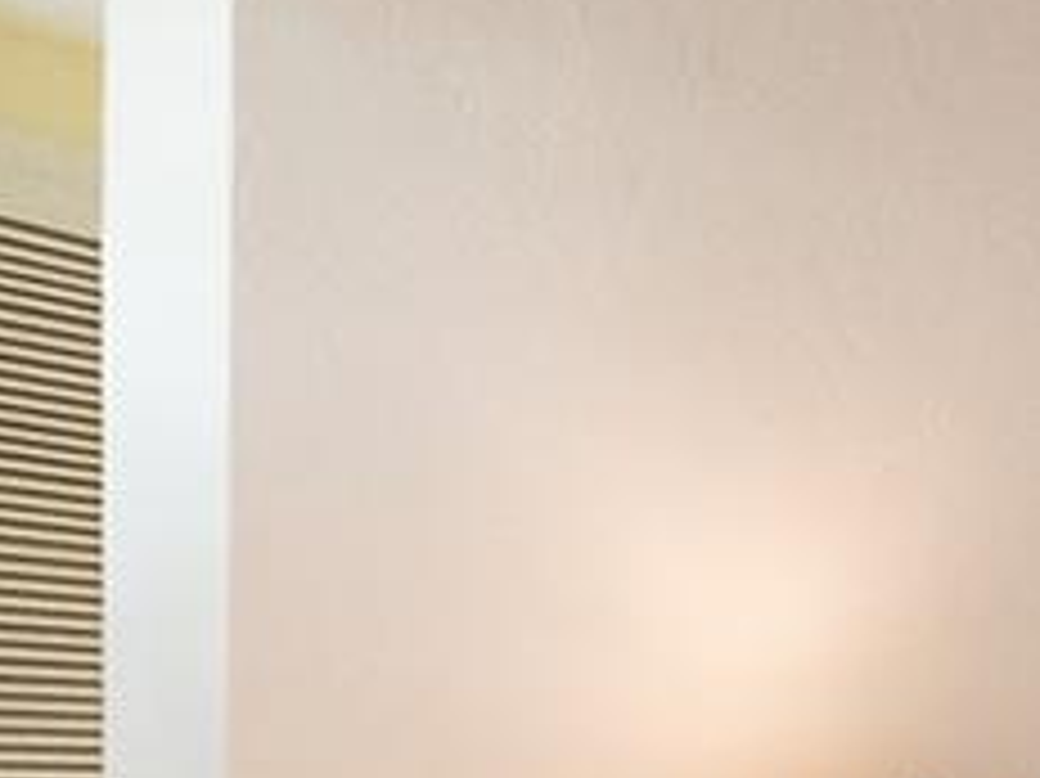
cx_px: 2071
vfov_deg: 21.7
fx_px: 1922
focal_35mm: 64
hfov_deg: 18.9
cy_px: 854
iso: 6400
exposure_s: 1/100
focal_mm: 10
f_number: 4.5
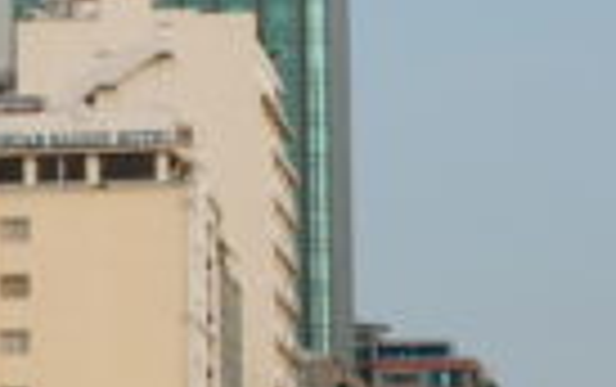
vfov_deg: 5.9
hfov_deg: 9.4
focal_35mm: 223
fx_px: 3748
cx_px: 79
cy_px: 27
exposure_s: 1/100
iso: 100
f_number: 11
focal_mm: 40
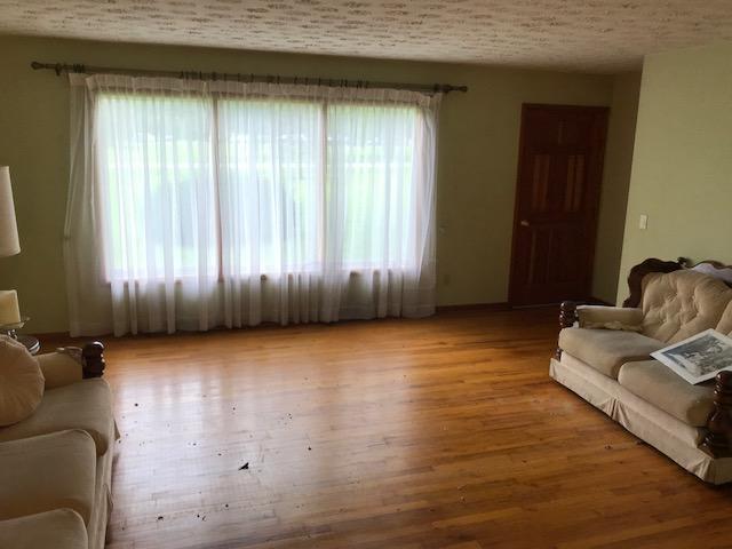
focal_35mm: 28
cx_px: 366
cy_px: 274
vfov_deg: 49.7
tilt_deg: -13.2
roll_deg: -1.5
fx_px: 592
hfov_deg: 63.4
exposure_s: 1/120
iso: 40
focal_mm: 3.99
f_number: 1.8
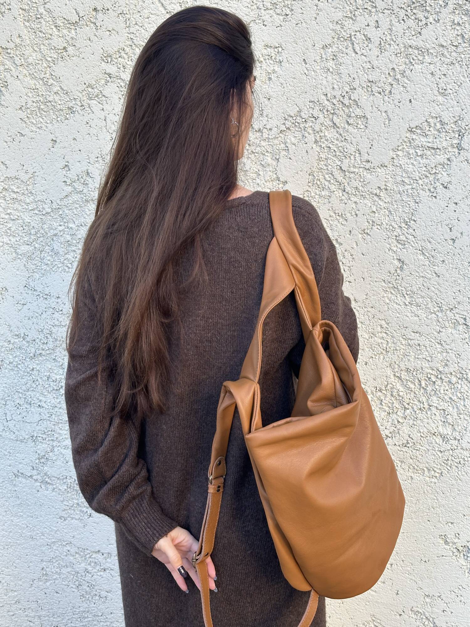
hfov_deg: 30.3
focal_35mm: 48
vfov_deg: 39.7
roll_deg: +0.3
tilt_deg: -10.2
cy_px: 314
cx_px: 235
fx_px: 869
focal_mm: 6.86
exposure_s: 1/302
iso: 64
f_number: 1.78
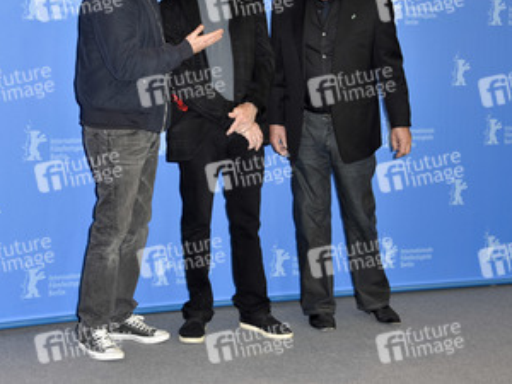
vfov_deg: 19.6
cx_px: 204
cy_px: 130
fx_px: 1109
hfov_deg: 25.9
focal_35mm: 75
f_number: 5.6
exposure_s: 1/160
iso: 640
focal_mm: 52
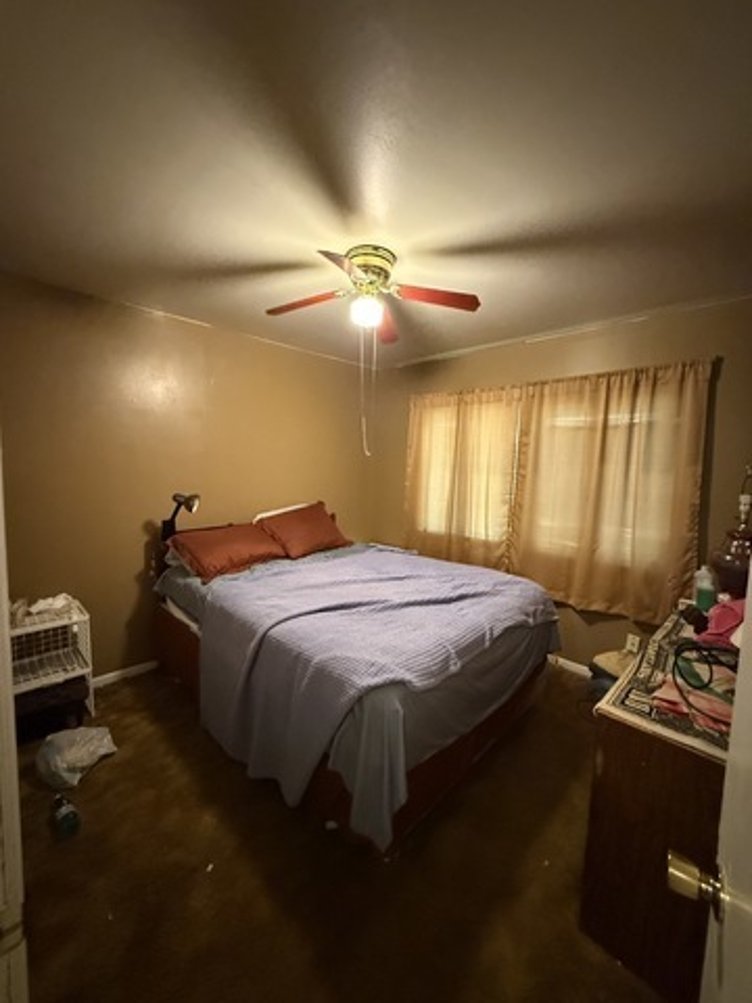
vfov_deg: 102.1
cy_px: 502
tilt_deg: -6.0
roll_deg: -3.2
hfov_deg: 85.7
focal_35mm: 14
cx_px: 376
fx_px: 406
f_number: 2.2
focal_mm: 2.22
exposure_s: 1/40
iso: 1250
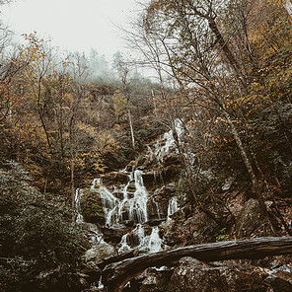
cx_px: 146
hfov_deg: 52.5
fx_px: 296
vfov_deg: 52.5
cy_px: 151
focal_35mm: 31
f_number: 5
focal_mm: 24
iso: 800
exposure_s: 1/320
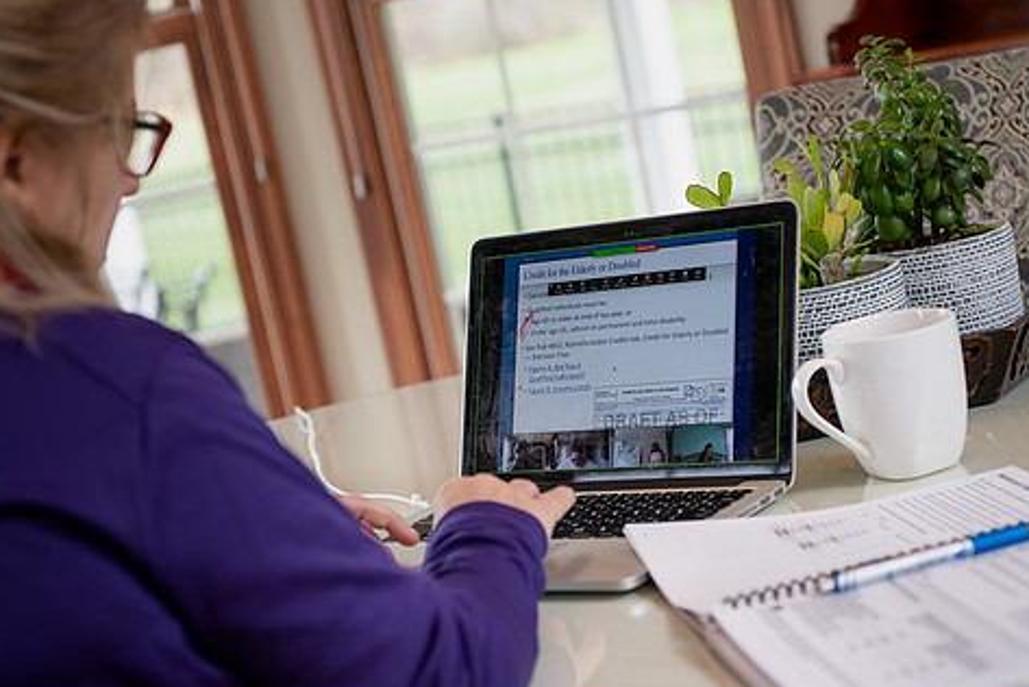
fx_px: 2174
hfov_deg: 26.6
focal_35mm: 76
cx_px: 535
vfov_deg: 18.0
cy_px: 366
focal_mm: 62
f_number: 3.5
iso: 320
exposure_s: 1/200
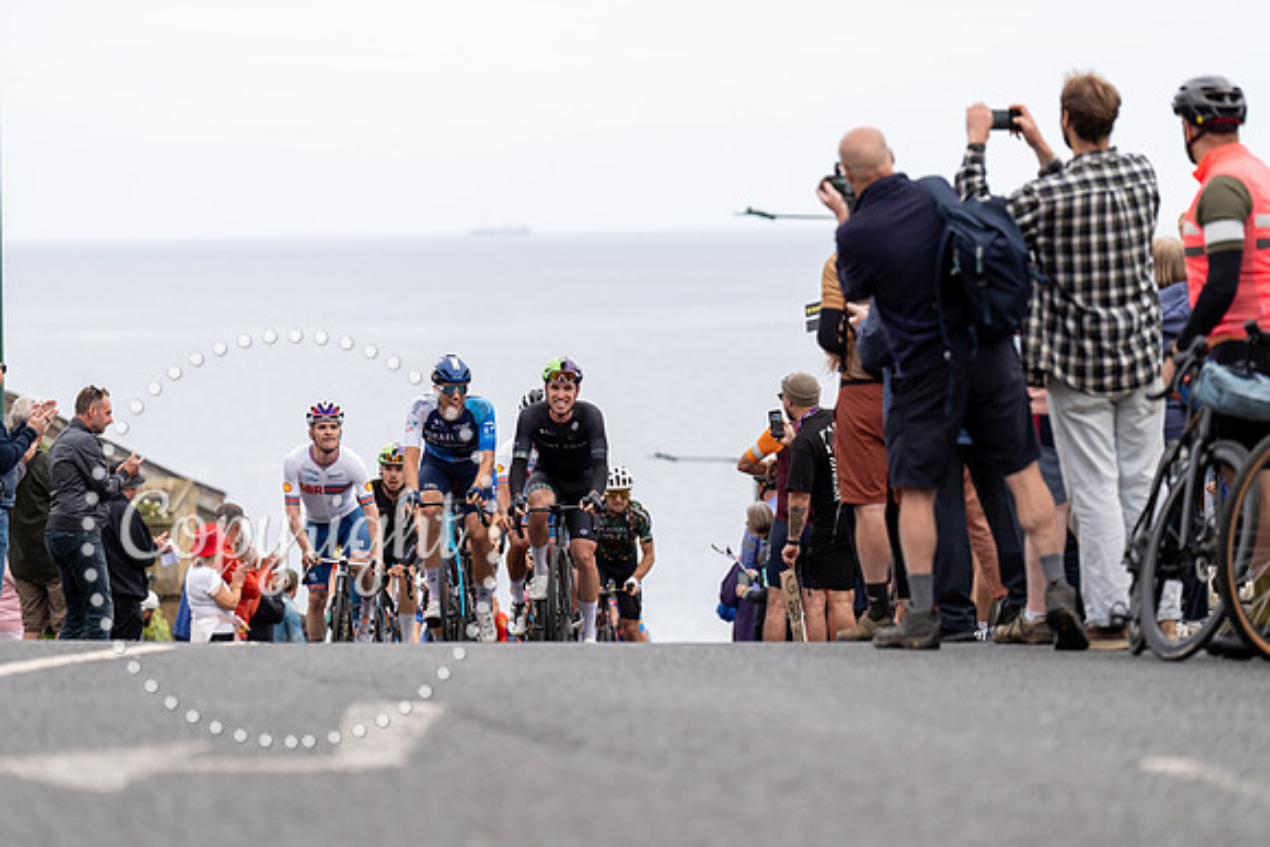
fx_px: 6438
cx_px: 635
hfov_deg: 11.3
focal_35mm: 182
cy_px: 424
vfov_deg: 7.5
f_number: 3.5
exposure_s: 1/1000
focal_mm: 178
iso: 320
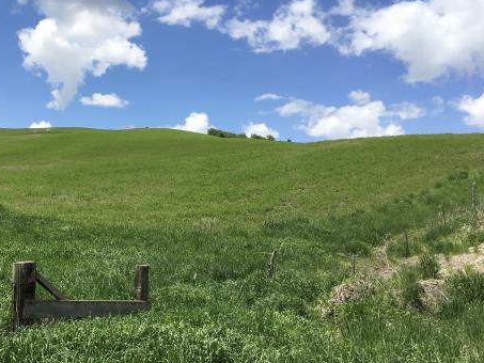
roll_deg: -0.7
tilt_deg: +3.9
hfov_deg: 44.7
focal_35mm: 41
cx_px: 143
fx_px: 573
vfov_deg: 35.1
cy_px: 203
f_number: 2.2
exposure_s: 1/1789
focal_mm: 4.15
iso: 25
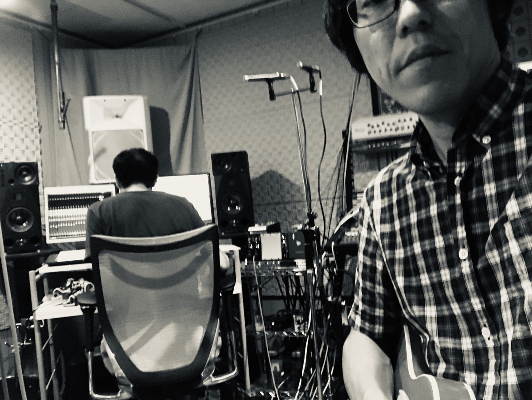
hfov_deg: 56.8
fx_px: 492
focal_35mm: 32
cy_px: 200
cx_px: 266
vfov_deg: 44.2
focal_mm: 2.87
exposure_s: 1/17
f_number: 2.2
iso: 640
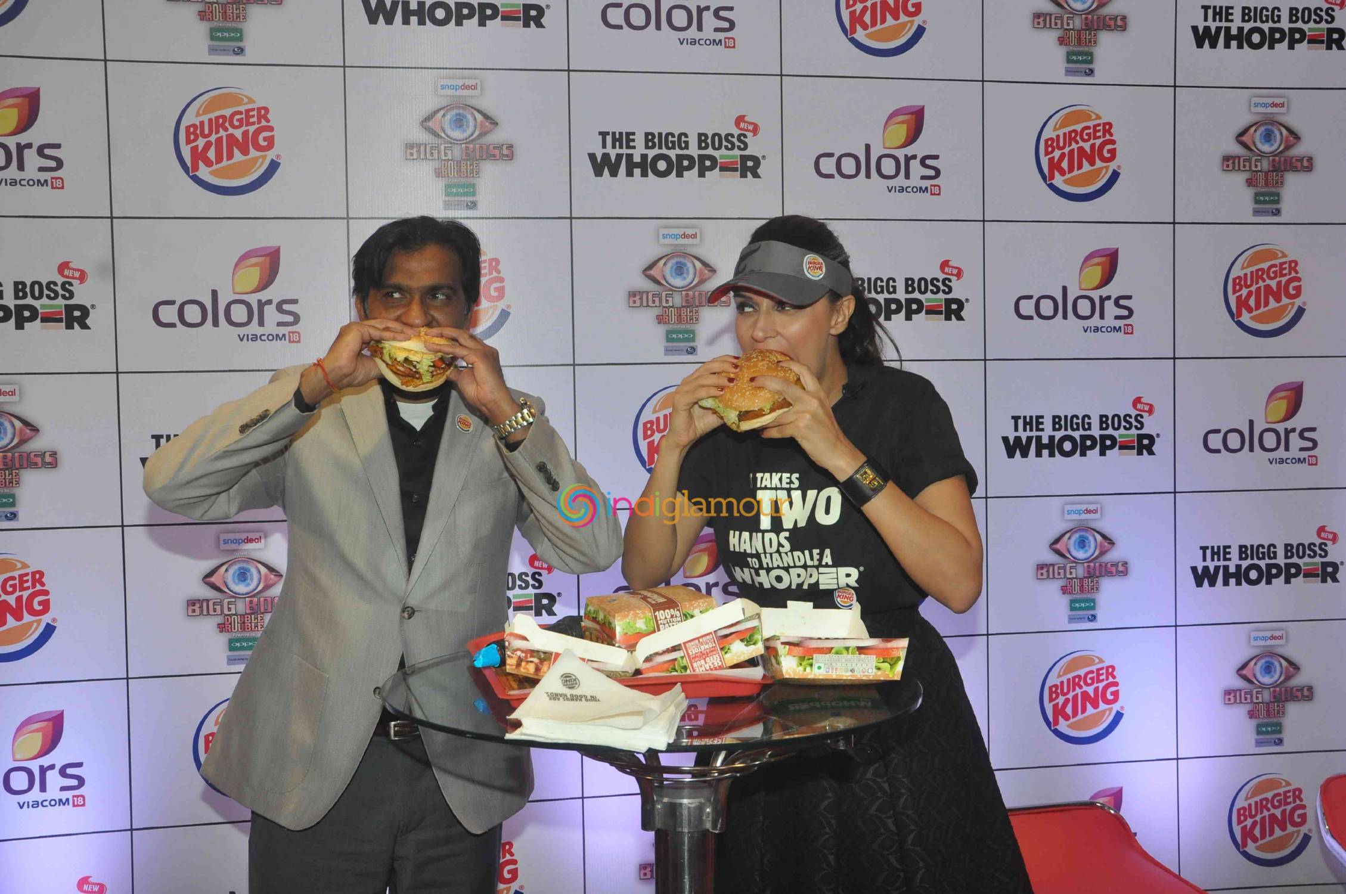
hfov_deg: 51.3
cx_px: 673
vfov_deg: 35.4
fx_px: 1400
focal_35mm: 38
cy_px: 447
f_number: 9
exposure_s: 1/200
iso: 1000
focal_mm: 25
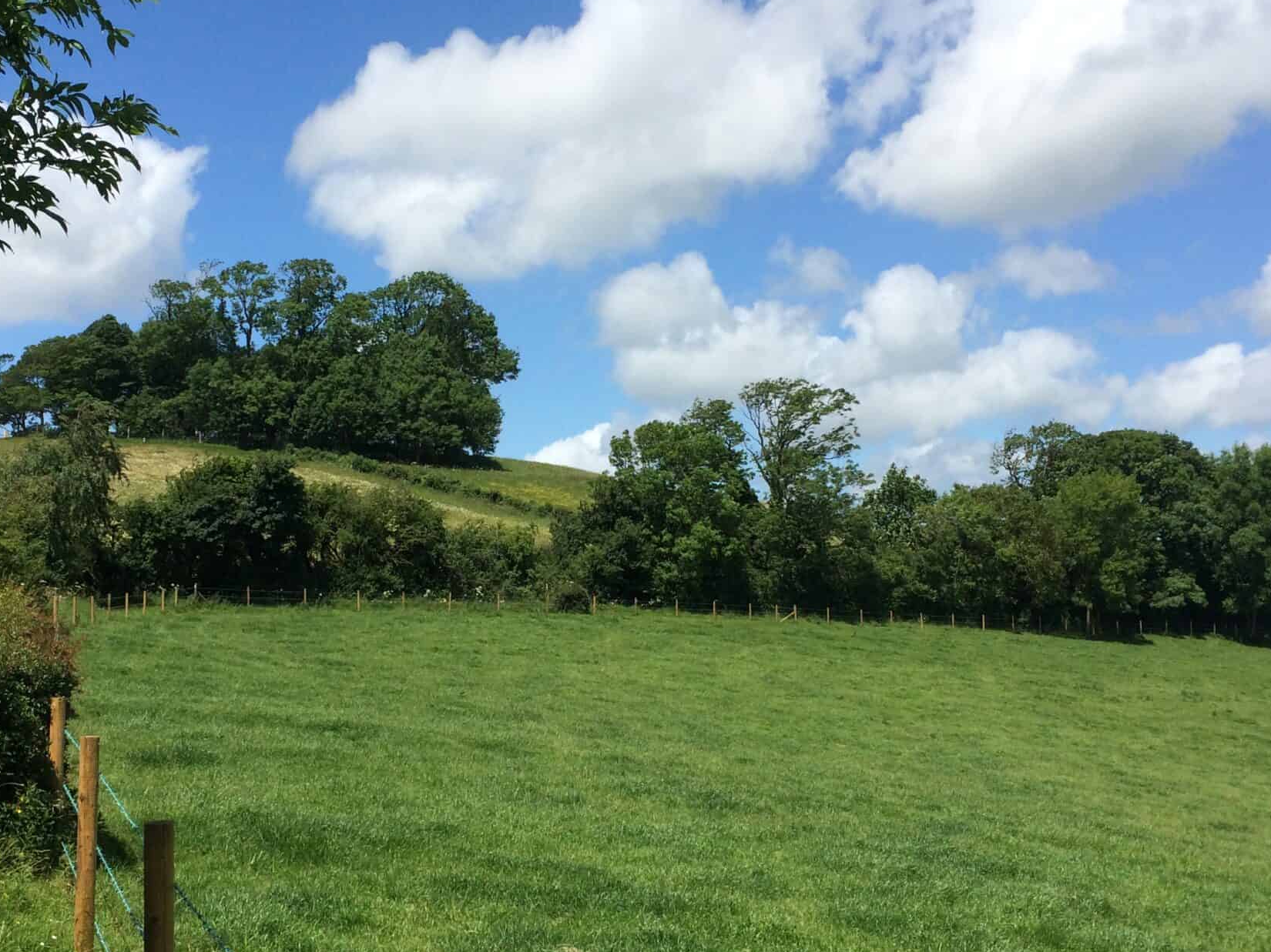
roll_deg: +2.9
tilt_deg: +3.6
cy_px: 493
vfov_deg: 32.2
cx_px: 537
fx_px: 1652
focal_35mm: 45
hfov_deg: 42.0
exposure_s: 1/2933
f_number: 2.2
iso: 32
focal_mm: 4.15
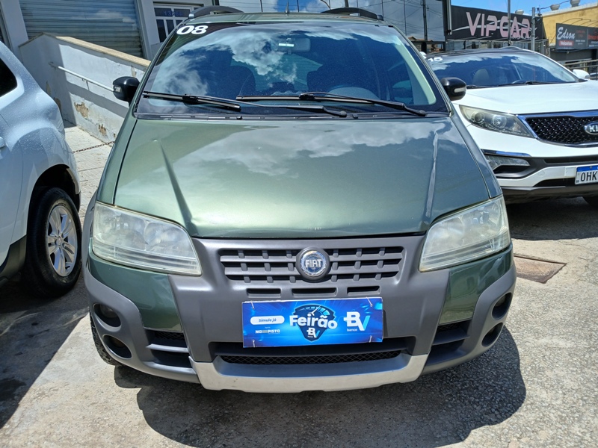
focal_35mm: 26
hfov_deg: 67.3
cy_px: 224
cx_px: 299
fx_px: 449
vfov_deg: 53.1
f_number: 1.8
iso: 20
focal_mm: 3.98
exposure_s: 1/631
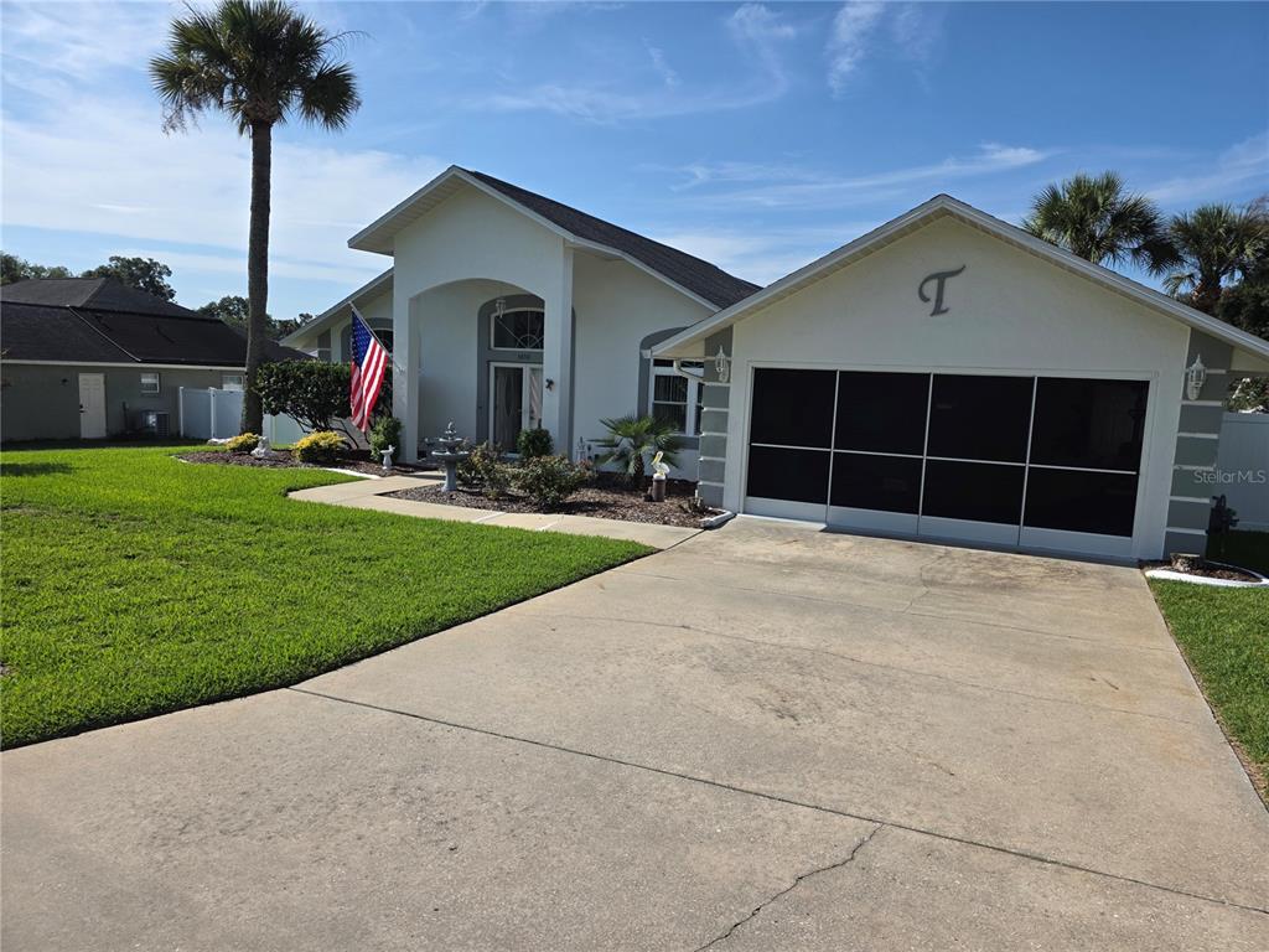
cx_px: 634
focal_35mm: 23
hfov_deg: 73.9
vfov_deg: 58.9
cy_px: 476
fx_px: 843
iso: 64
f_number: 1.7
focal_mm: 6.3
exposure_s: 1/7944
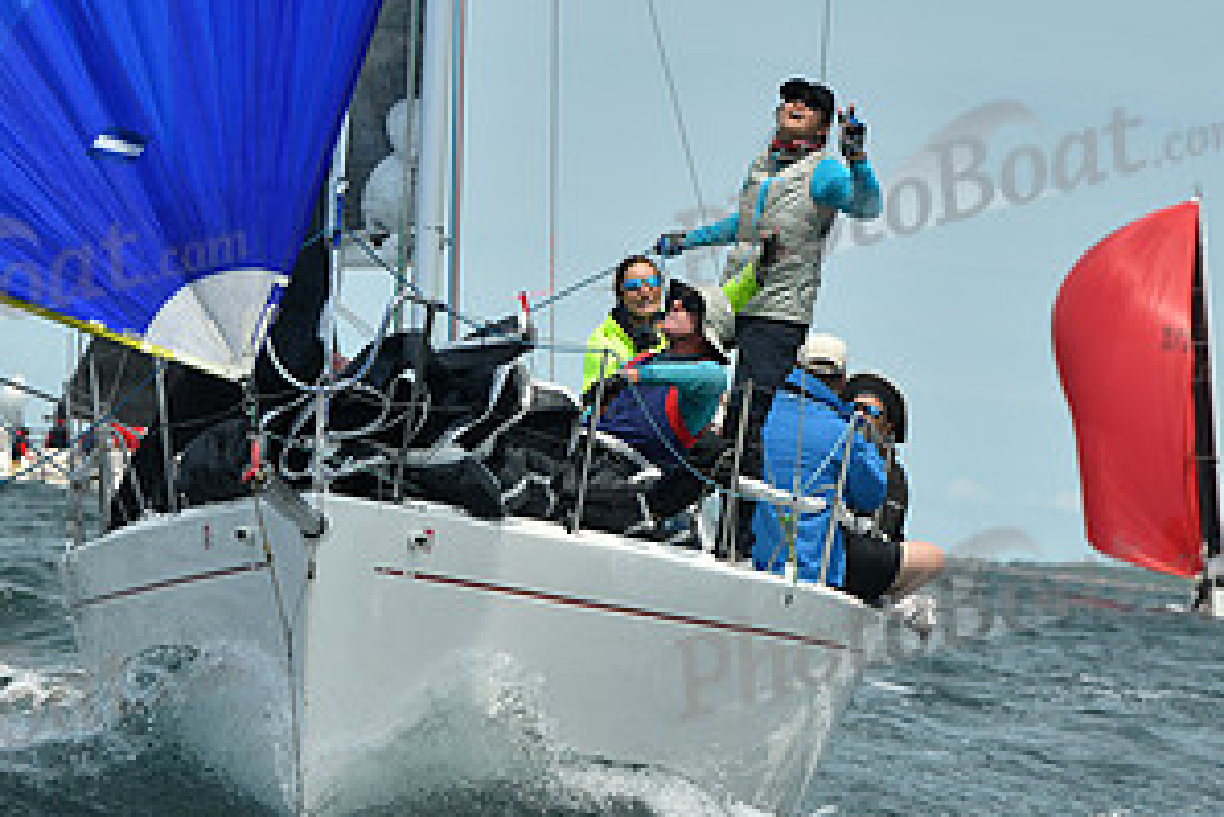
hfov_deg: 5.6
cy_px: 458
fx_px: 12586
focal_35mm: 370
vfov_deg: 3.7
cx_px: 464
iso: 320
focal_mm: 190
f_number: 9
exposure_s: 1/1250
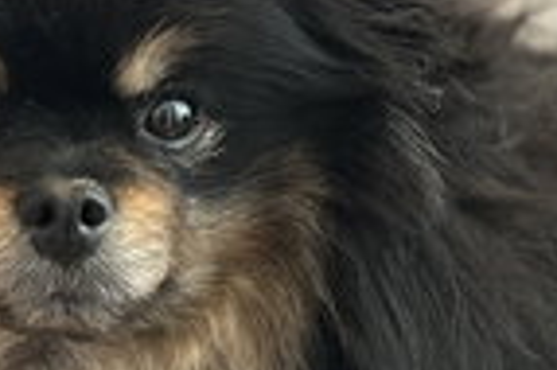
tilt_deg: -16.3
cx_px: 327
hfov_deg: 11.8
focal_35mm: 175
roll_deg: +0.3
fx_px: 2705
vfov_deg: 7.8
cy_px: 275
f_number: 1.78
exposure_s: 1/30
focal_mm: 6.86
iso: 800
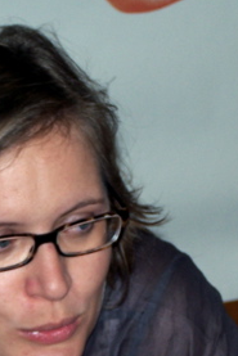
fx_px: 2496
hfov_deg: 5.5
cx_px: 71
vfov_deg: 8.2
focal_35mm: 252
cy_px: 283
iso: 80
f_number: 3.2
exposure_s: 1/100
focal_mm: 17.5
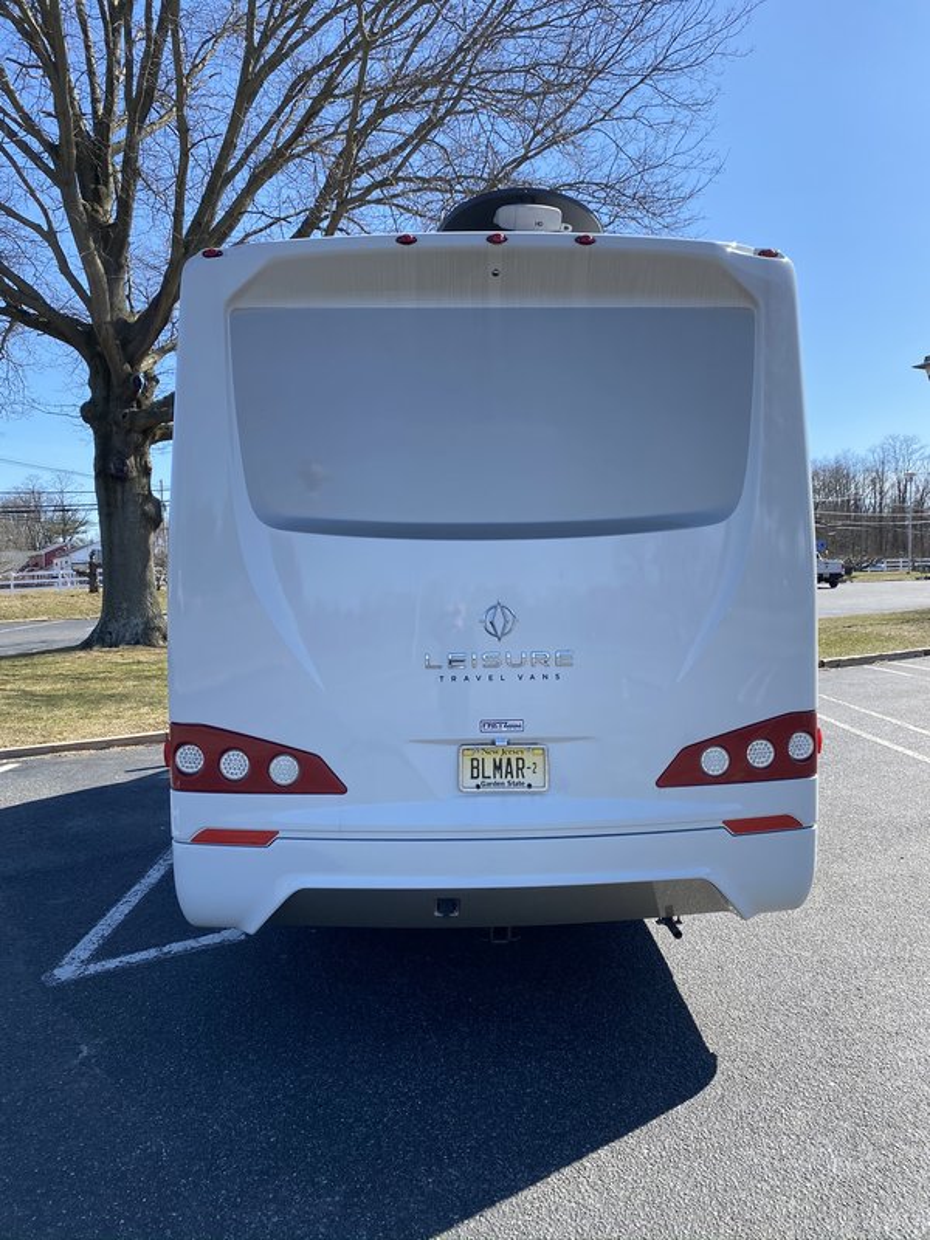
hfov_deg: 53.1
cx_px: 465
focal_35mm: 26
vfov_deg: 67.3
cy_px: 620
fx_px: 931
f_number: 1.8
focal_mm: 4.25
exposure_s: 1/1318
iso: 32
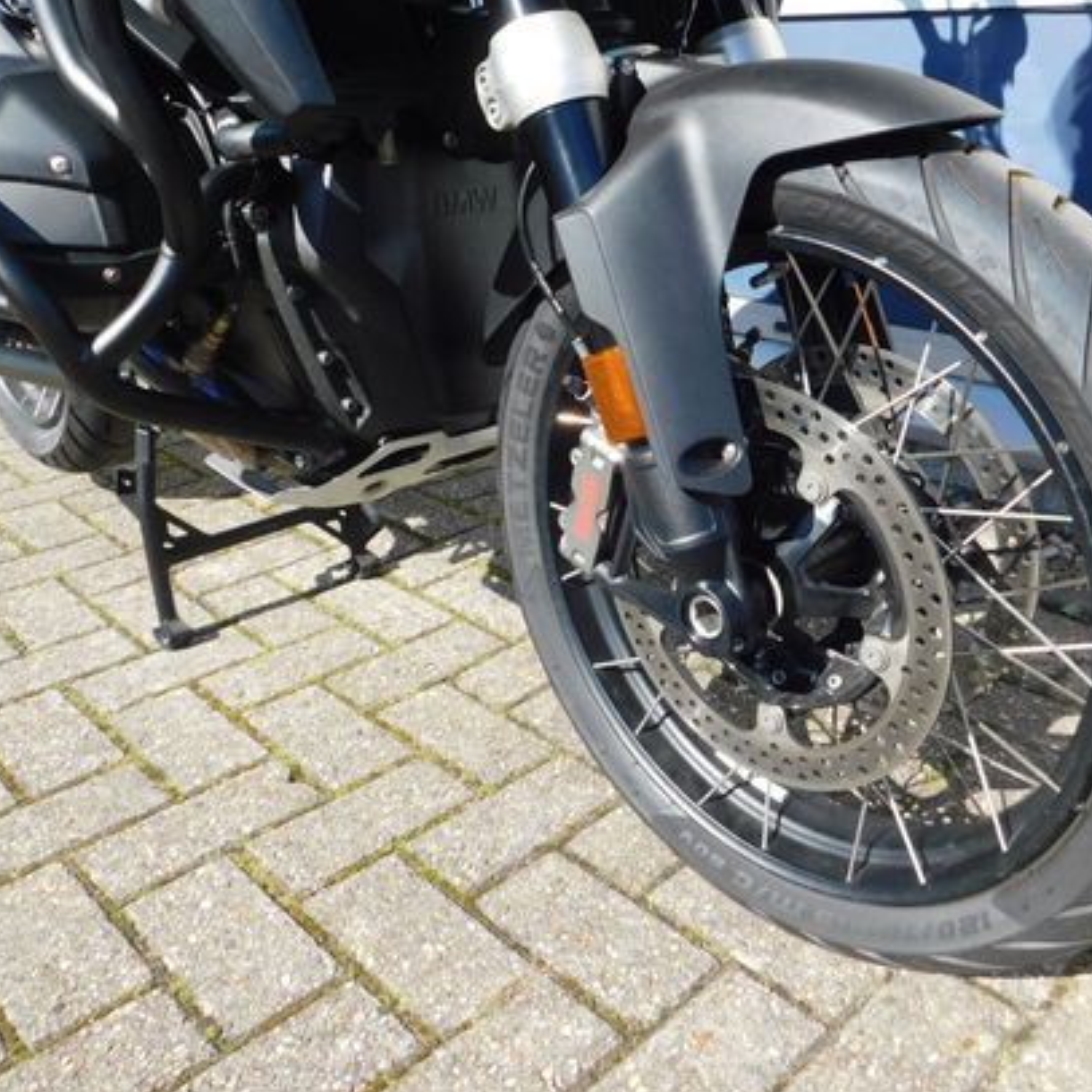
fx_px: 1142
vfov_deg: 50.9
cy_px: 461
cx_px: 679
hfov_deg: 50.6
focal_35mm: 32
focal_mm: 4
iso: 125
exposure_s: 1/640
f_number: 3
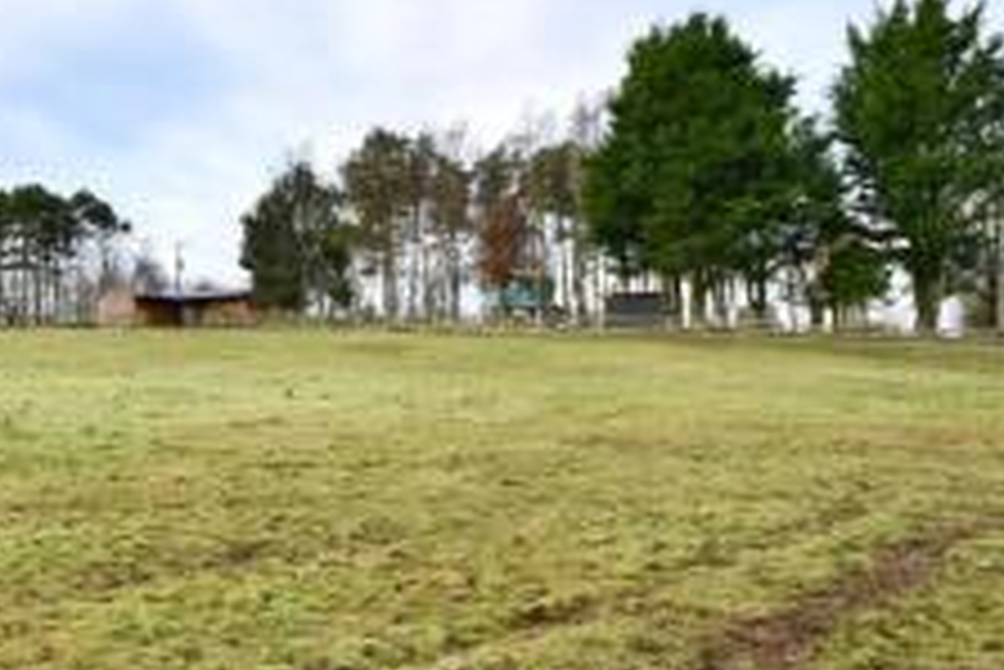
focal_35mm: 32
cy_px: 223
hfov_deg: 54.0
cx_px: 176
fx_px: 893
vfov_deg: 40.7
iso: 100
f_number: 8
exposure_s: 1/40
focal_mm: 10
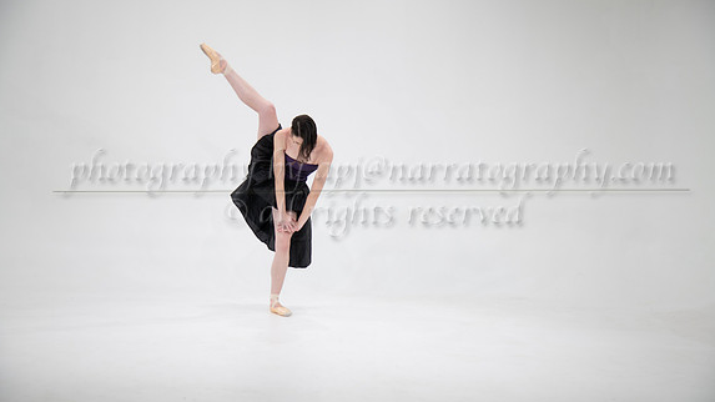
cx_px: 358
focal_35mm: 53
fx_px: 1005
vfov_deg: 22.6
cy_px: 189
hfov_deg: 39.2
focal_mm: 50
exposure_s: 1/500
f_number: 4
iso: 400
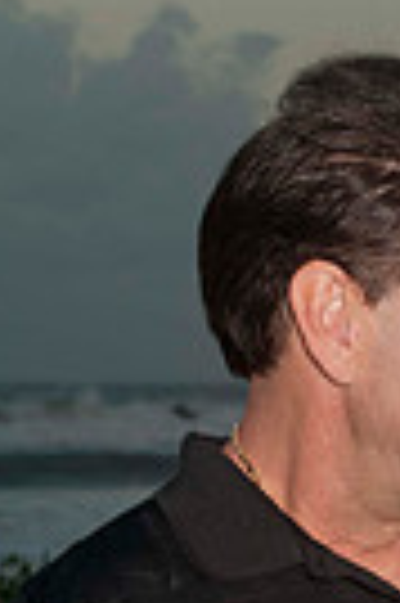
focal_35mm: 241
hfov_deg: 5.6
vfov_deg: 8.5
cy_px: 711
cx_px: 645
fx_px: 4027
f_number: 8
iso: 100
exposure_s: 1/30
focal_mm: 48
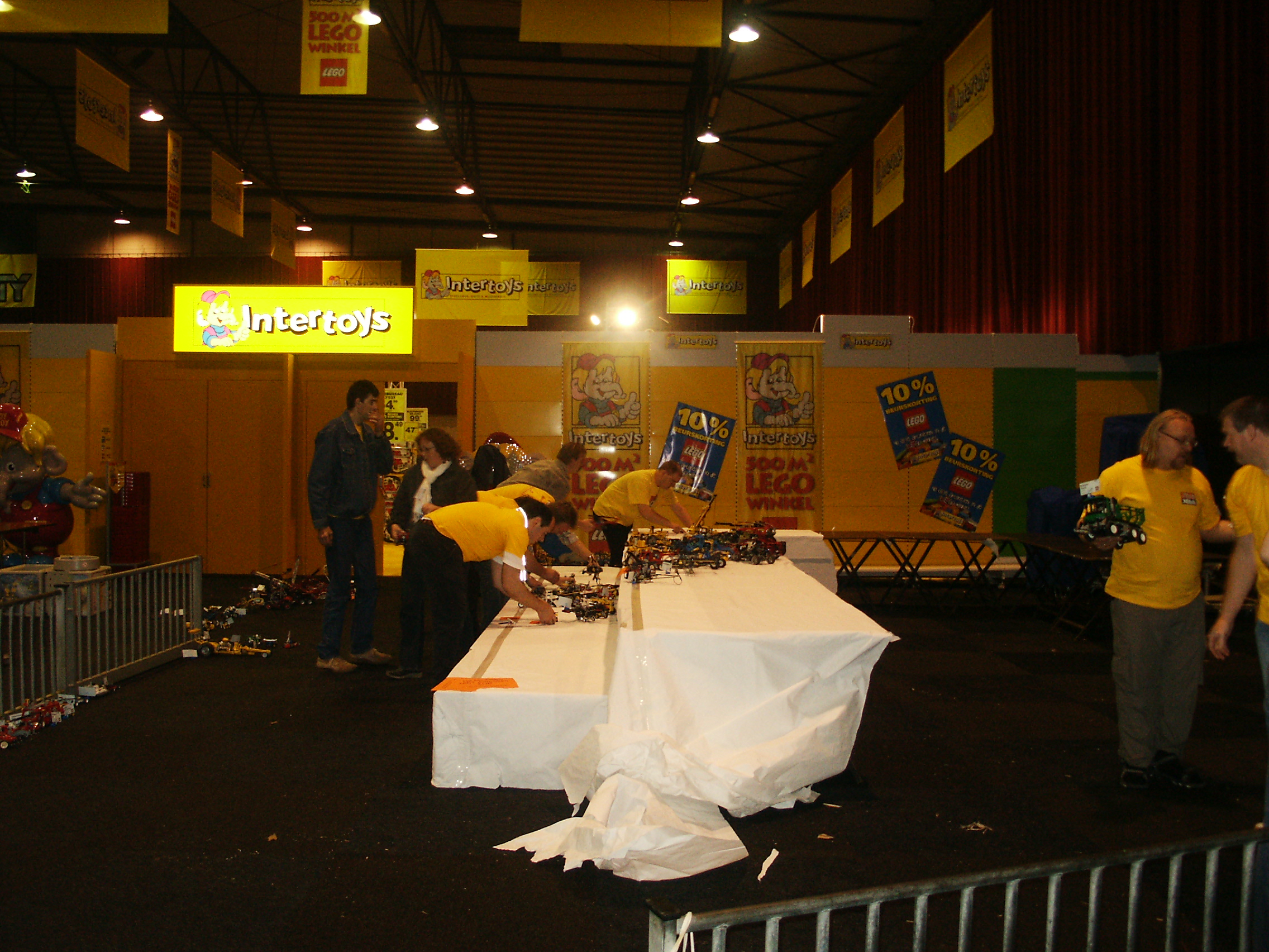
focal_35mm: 35
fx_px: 1283
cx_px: 634
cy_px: 476
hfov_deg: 52.6
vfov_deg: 40.7
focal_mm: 7.18
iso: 200
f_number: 3
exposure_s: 1/45
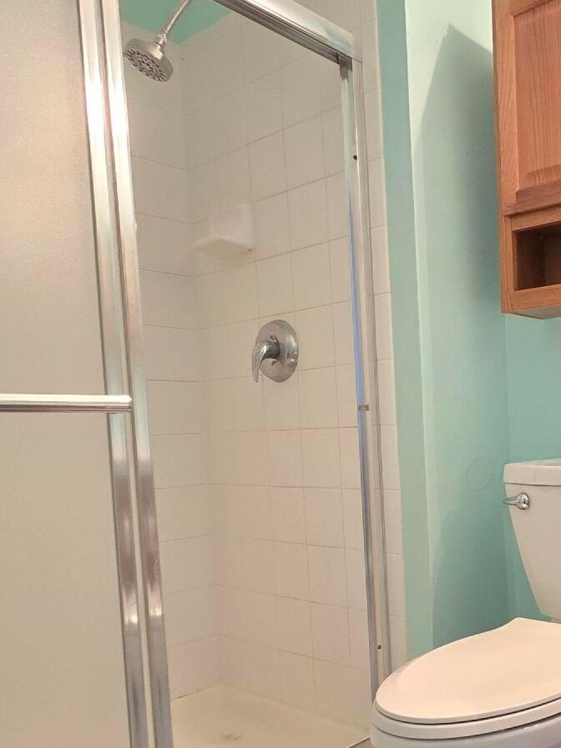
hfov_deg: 40.8
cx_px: 586
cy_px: 473
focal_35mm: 29
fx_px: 627
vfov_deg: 60.8
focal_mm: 2.2
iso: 800
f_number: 2.2
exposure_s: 1/60
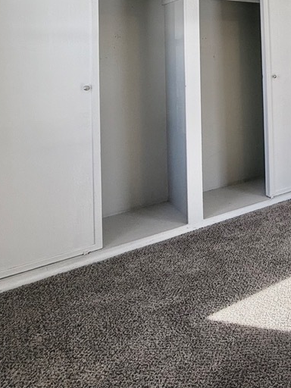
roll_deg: +0.9
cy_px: 58
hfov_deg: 29.2
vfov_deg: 48.5
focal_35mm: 35
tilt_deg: -0.9
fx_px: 392
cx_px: 413
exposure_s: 1/120
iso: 64
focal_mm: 2.22
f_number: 2.2
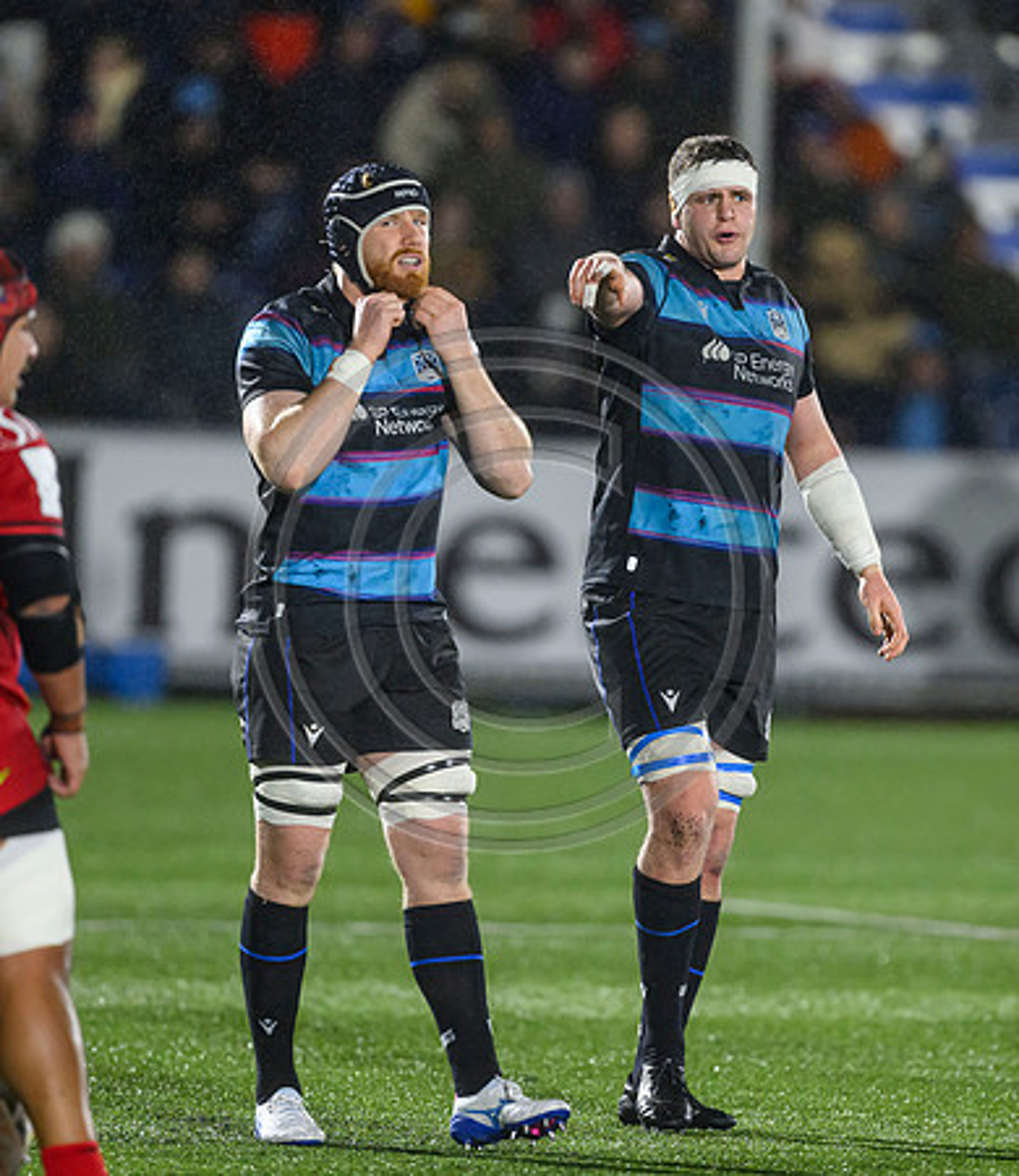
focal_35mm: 576
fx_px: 20698
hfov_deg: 2.8
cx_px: 656
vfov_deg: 3.3
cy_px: 555
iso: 4000
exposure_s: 1/1600
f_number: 3.2
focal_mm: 400
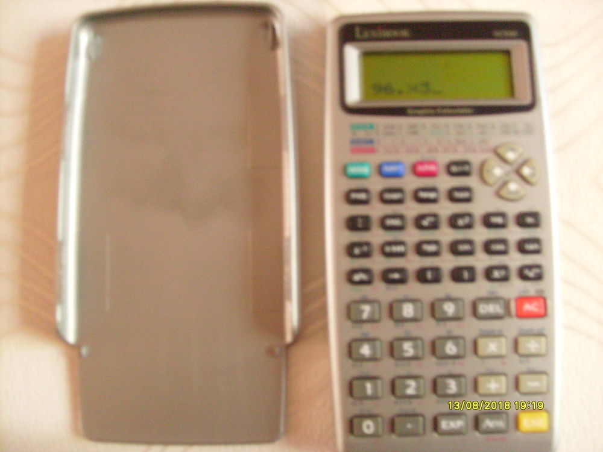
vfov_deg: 40.7
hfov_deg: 52.6
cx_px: 302
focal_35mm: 35
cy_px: 226
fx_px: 610
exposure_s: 1/6
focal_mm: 5.8
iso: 200
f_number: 2.8
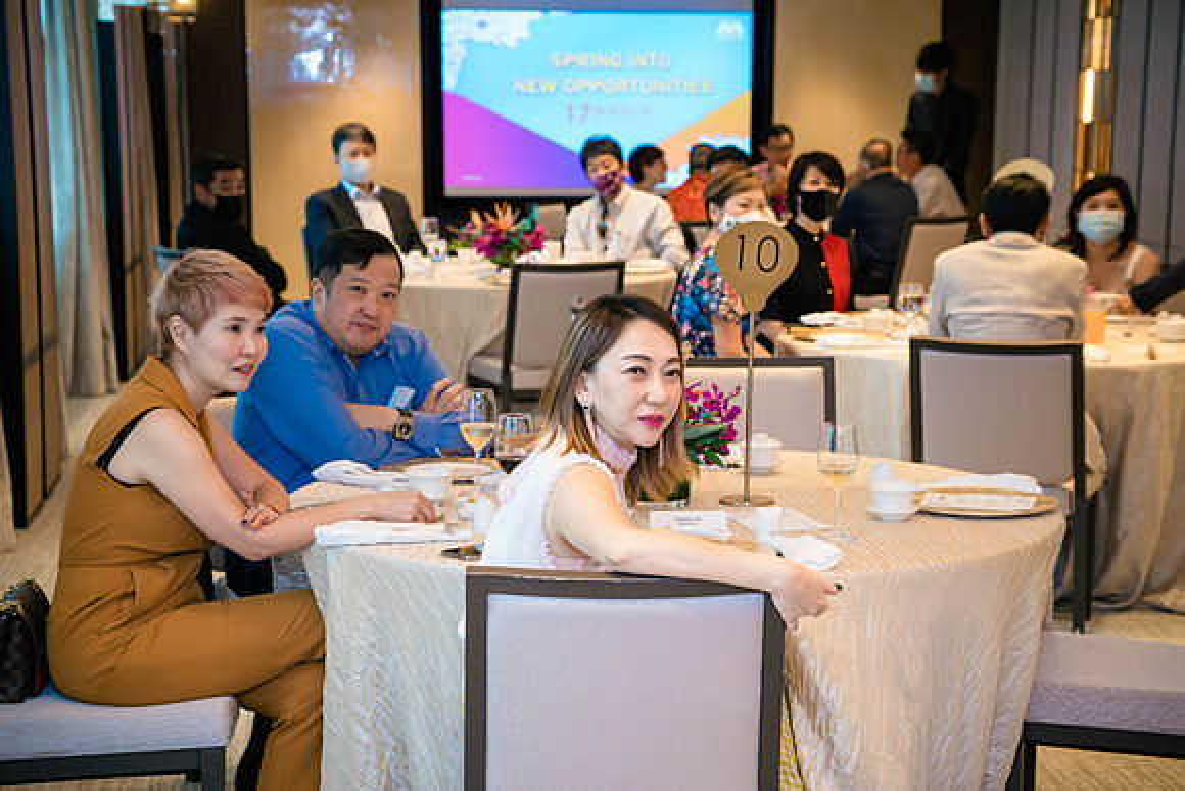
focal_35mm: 75
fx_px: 2463
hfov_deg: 27.1
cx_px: 592
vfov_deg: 18.2
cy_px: 396
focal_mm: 68
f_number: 5.6
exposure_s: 1/80
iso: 3200
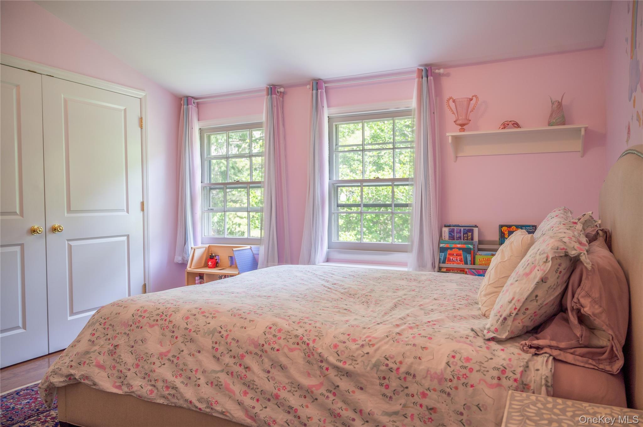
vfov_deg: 47.9
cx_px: 322
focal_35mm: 27
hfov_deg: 67.4
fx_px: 482
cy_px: 214
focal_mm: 27
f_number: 4
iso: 100
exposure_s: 1/50
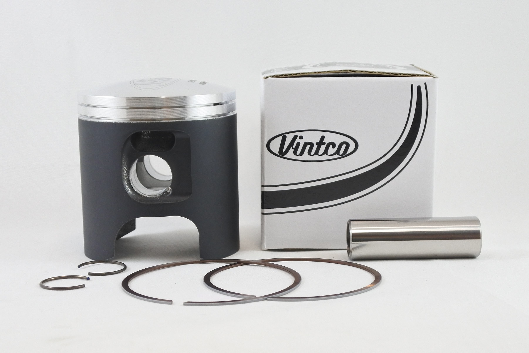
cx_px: 264
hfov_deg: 41.9
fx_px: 691
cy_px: 176
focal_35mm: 47
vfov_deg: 28.6
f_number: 4.5
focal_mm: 17.6
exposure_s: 1/125
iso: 450
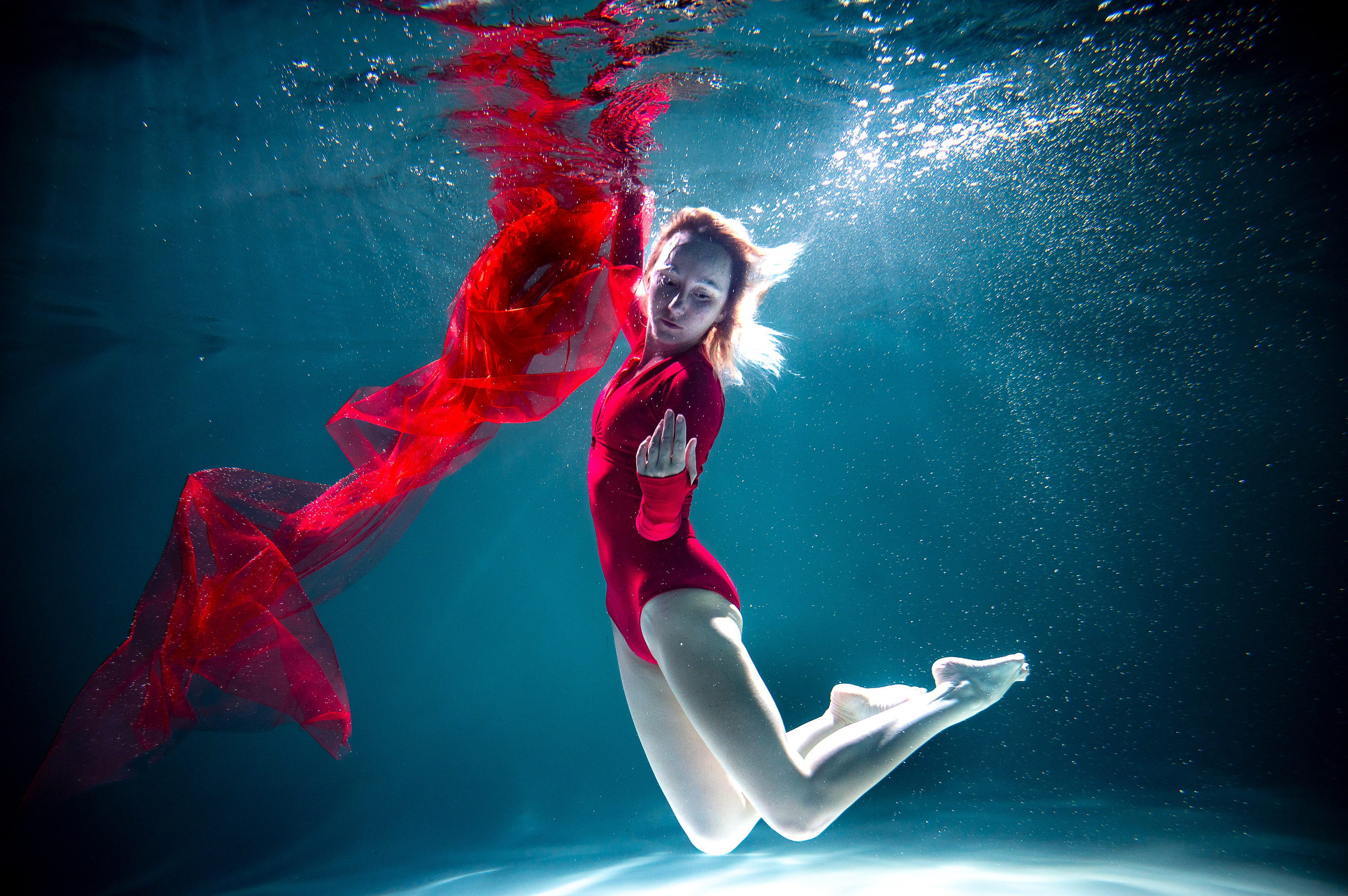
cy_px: 448
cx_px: 674
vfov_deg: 53.1
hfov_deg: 73.8
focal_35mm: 24
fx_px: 898
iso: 800
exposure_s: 1/320
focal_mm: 24
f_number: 4
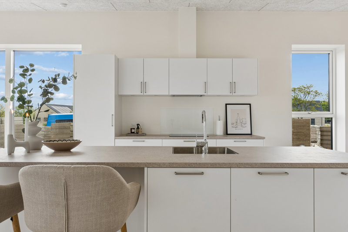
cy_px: 116
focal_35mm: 27
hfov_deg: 67.4
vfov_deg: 47.9
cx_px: 174
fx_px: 261
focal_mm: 18
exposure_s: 1/60
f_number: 8
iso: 200
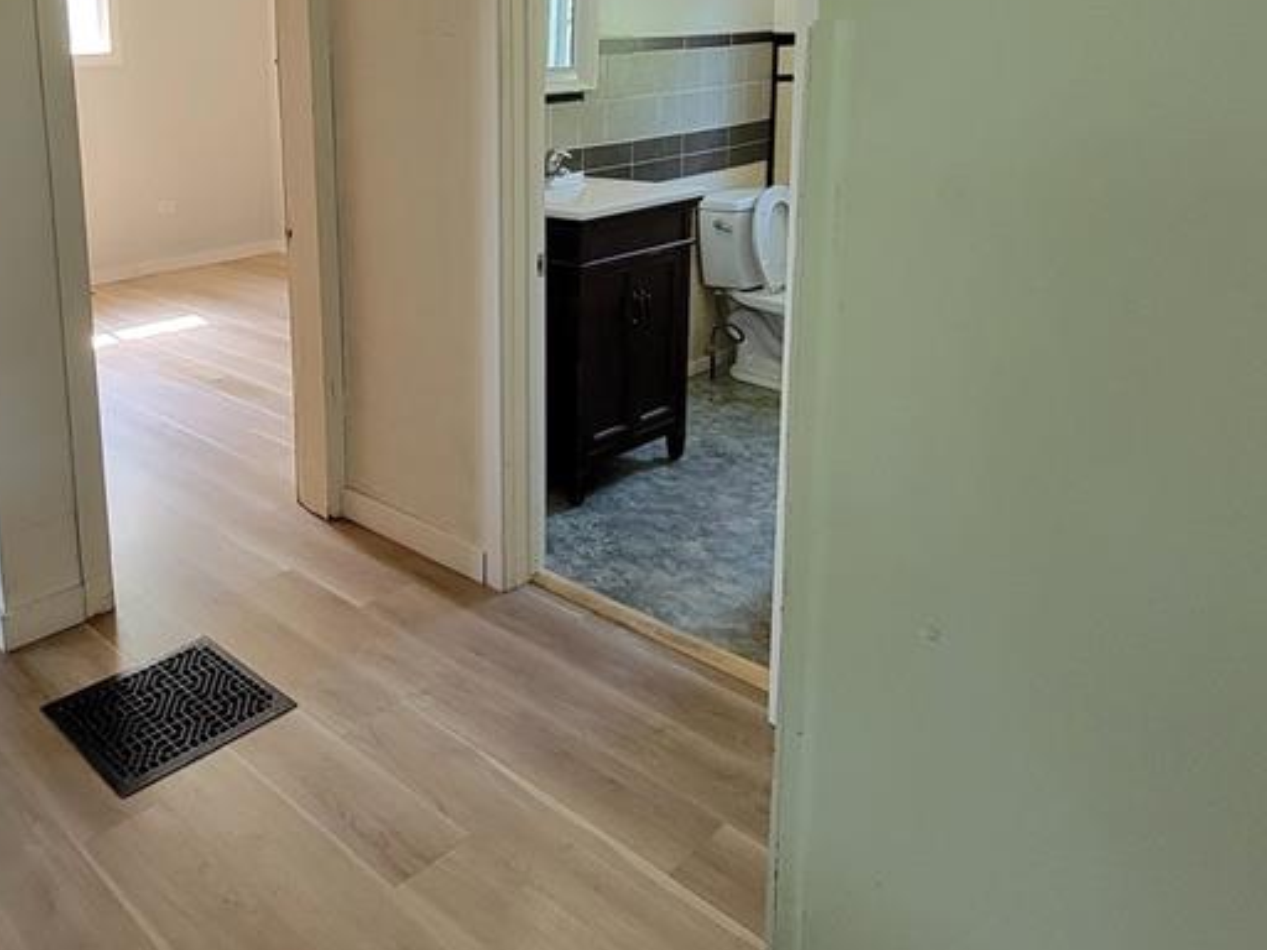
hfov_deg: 62.4
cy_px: 238
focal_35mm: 26
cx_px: 277
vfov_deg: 50.8
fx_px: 952
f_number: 2.2
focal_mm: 2.2
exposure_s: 1/60
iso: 400
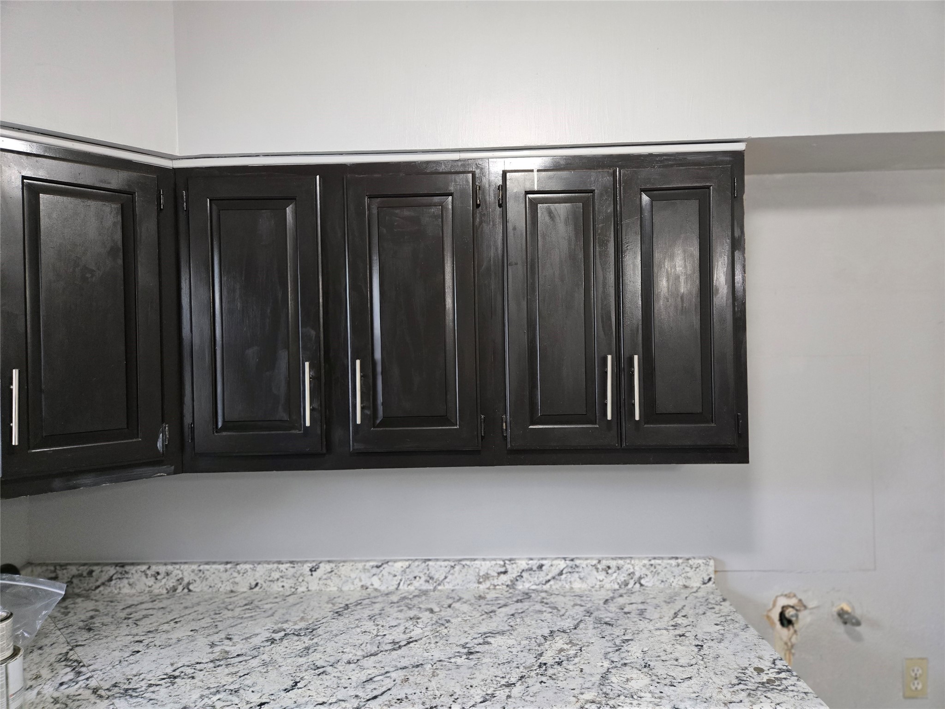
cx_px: 472
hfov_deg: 73.9
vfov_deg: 58.9
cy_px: 354
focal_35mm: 23
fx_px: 628
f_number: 1.8
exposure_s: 1/120
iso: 800
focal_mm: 5.4
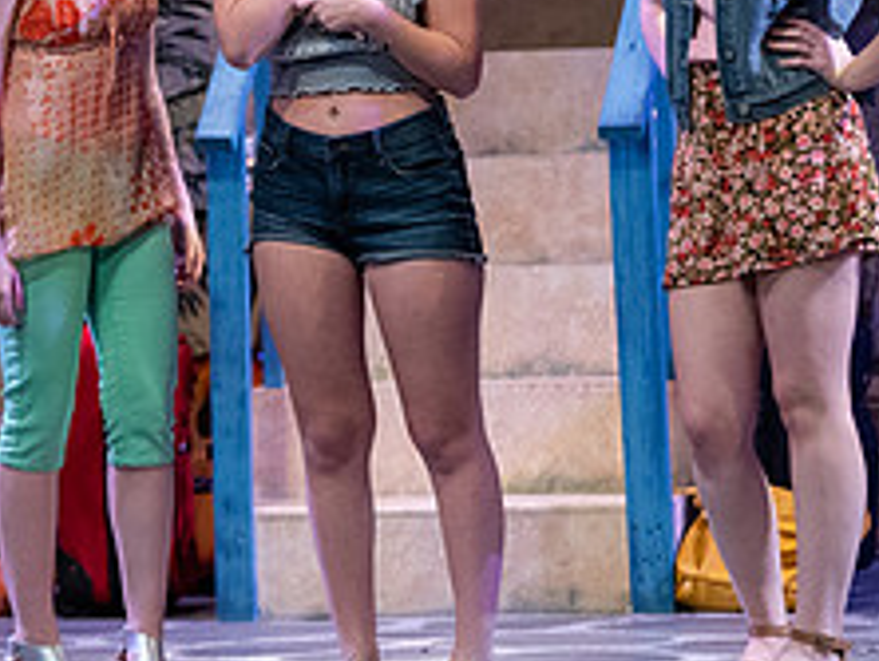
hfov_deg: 7.0
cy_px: 38
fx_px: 7143
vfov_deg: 5.3
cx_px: 325
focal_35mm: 281
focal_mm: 112
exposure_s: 1/320
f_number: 3.2
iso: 2500
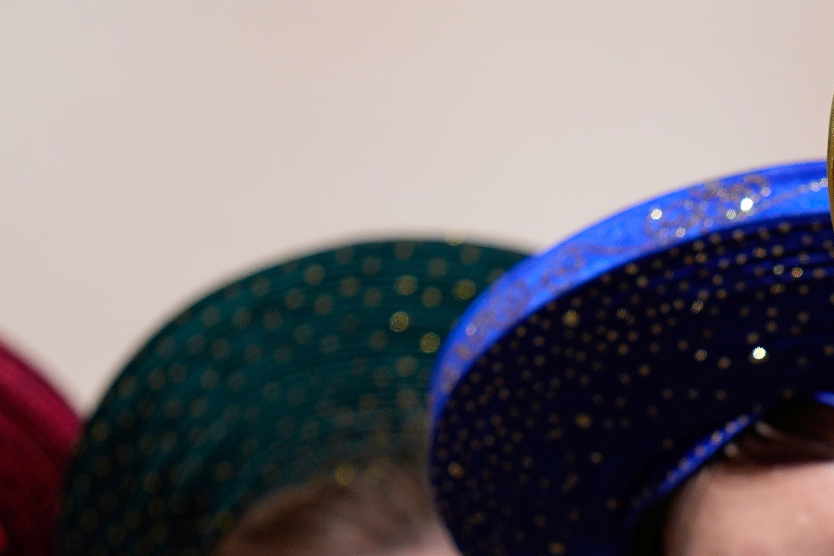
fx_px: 34657
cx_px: 964
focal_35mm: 1496
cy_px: 749
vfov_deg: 0.9
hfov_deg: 1.4
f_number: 2.8
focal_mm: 400
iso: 125
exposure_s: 1/6400
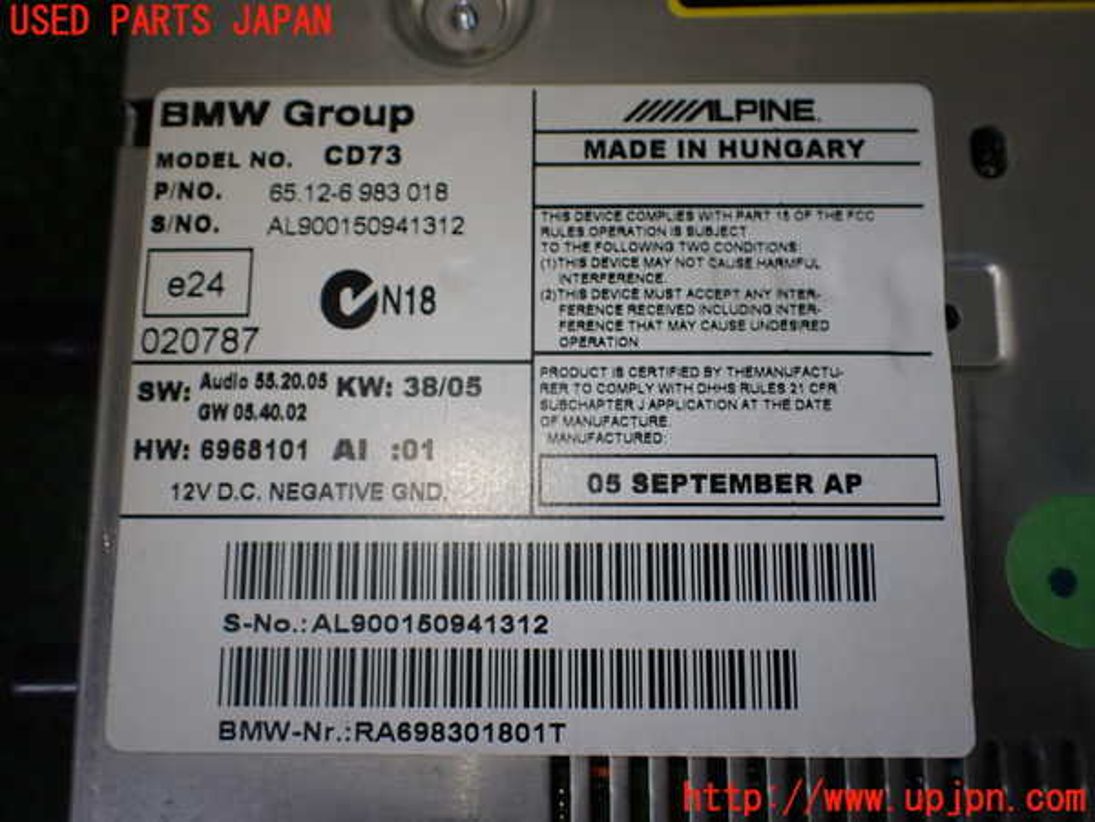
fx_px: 949
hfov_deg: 60.0
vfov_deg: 46.8
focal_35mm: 30
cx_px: 548
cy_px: 411
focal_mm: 5.4
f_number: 2.3
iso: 100
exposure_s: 1/200
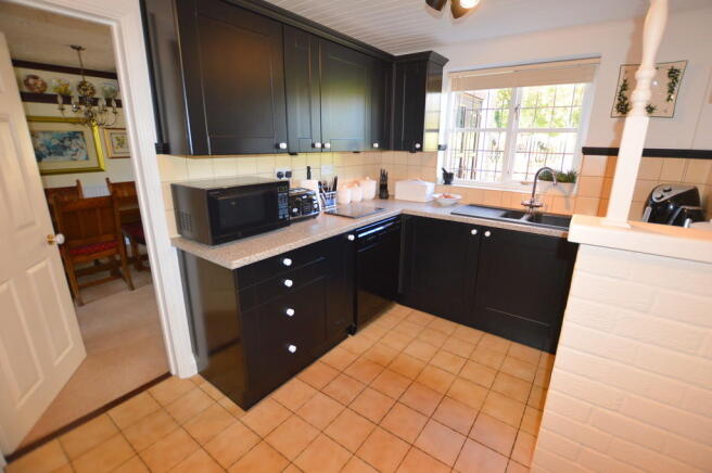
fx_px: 296
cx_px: 356
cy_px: 236
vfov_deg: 77.2
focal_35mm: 15
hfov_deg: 100.4
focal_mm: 10
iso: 400
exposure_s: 1/60
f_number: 3.5
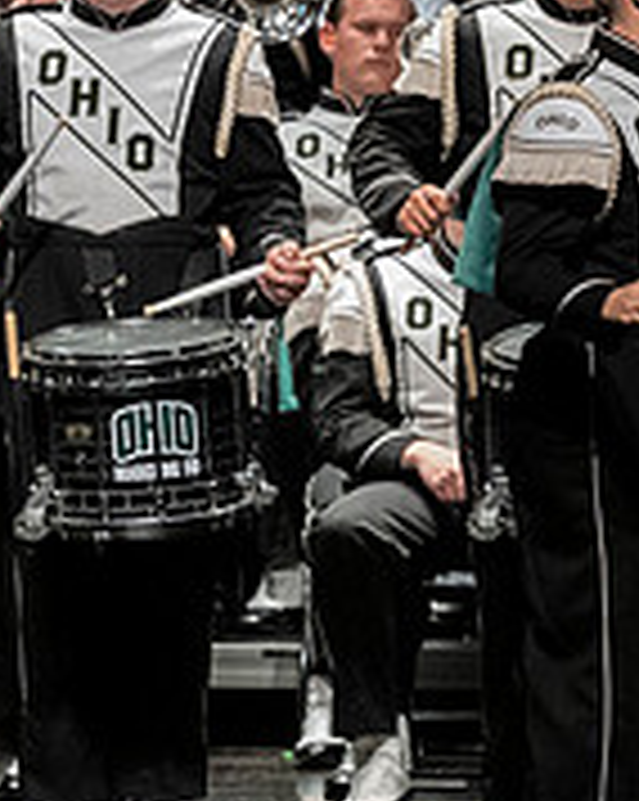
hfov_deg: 2.4
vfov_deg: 3.0
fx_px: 15227
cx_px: 1238
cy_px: 333
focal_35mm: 643
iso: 4000
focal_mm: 140
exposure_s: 1/500
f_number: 4
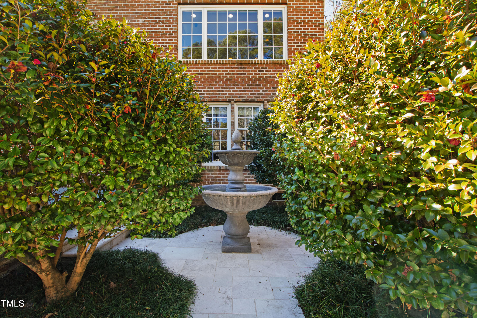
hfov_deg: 100.4
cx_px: 238
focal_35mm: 15
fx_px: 199
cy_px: 159
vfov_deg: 77.3
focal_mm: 10
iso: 400
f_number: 8
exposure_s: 1/50
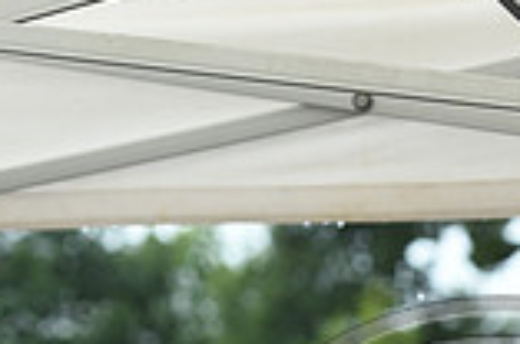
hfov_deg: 5.7
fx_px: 5233
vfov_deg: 3.7
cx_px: 464
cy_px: 592
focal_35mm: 363
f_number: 5
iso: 1250
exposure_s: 1/1000
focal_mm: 98
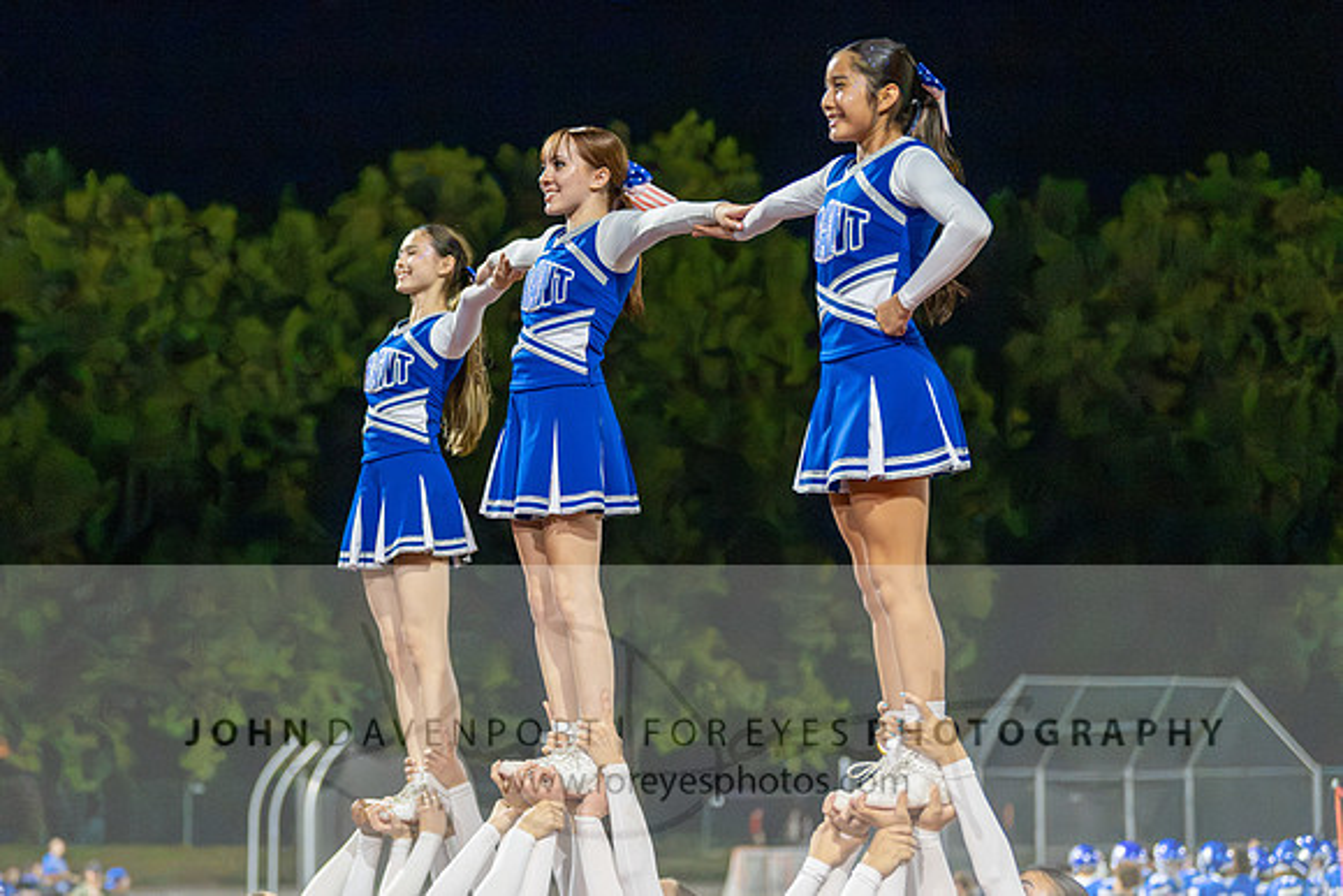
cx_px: 550
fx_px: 3612
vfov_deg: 14.1
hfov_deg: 21.0
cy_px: 529
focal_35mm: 97
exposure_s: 1/1000
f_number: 2.8
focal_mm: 82
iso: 25600
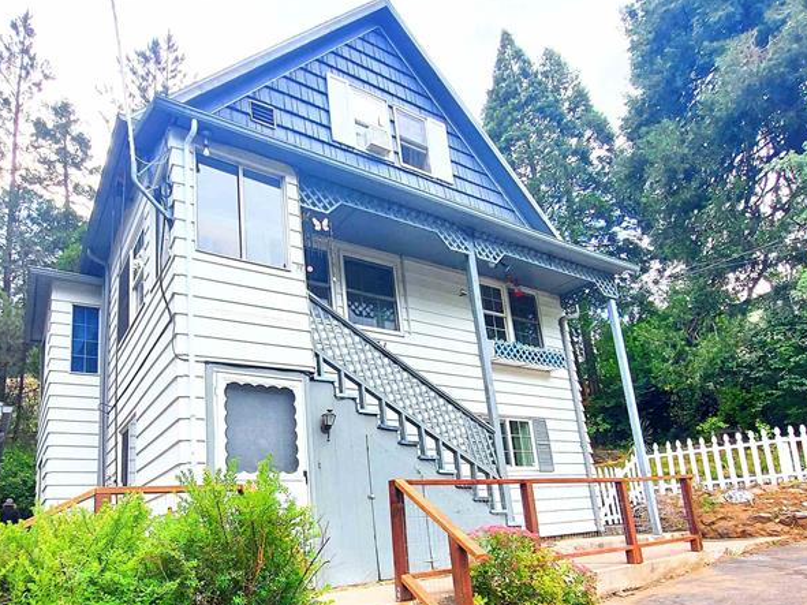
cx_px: 348
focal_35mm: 22
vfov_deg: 59.3
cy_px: 415
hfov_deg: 76.0
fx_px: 513
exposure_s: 1/305
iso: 50
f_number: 2.2
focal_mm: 1.74
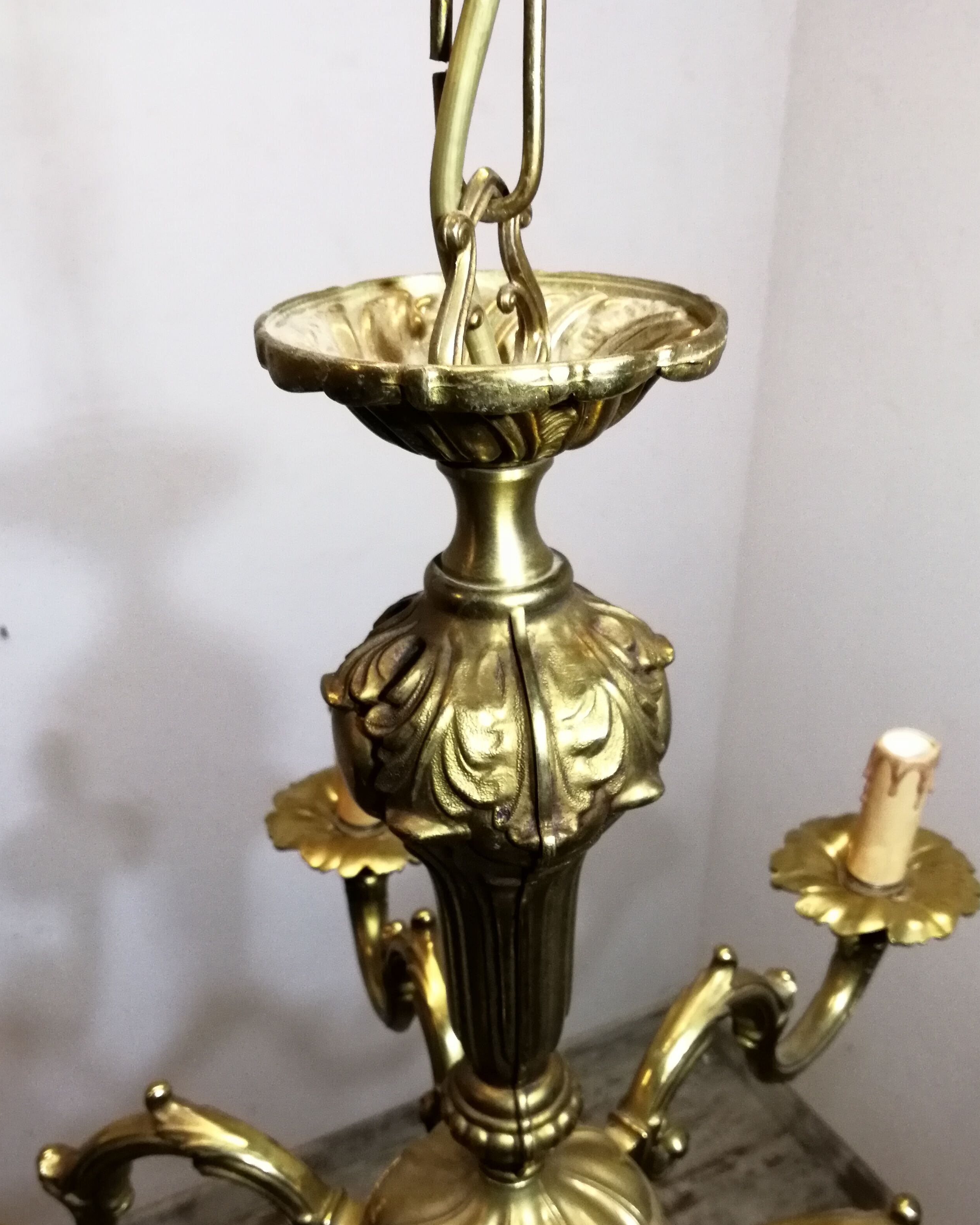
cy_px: 791
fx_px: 1124
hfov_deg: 47.1
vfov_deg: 56.2
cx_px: 525
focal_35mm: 31
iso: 80
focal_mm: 2.38
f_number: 2.2
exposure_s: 1/100
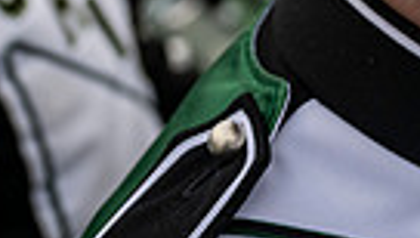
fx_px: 1194
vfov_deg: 10.3
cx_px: 405
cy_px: -267
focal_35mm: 107
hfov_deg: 19.5
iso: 160
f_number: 2.8
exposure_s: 1/500
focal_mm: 24
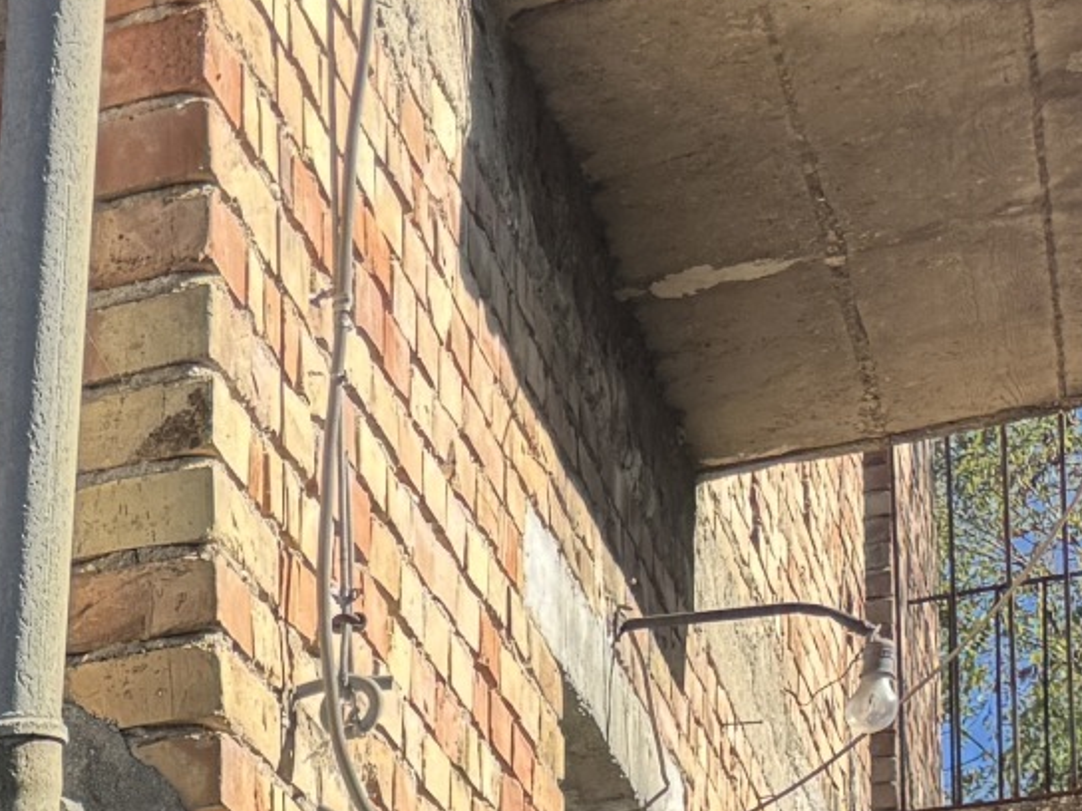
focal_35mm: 113
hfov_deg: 13.7
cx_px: -1335
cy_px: 1719
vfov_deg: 11.5
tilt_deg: +0.6
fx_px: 3532
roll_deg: +1.1
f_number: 1.78
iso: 80
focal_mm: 6.76
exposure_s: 1/1215
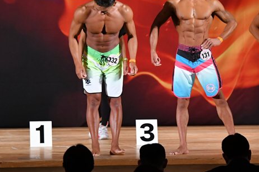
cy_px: 43
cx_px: 172
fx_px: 2099
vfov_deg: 4.7
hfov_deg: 7.1
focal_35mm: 292
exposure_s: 1/400
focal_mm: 116
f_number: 5.6
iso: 3200
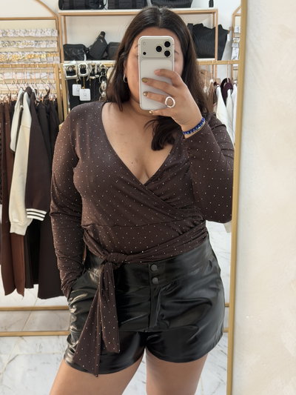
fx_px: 547
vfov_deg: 39.6
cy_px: 198
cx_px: 148
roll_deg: +1.7
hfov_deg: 30.3
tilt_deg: -14.1
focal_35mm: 48
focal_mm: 6.76
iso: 200
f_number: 1.78
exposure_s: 1/50
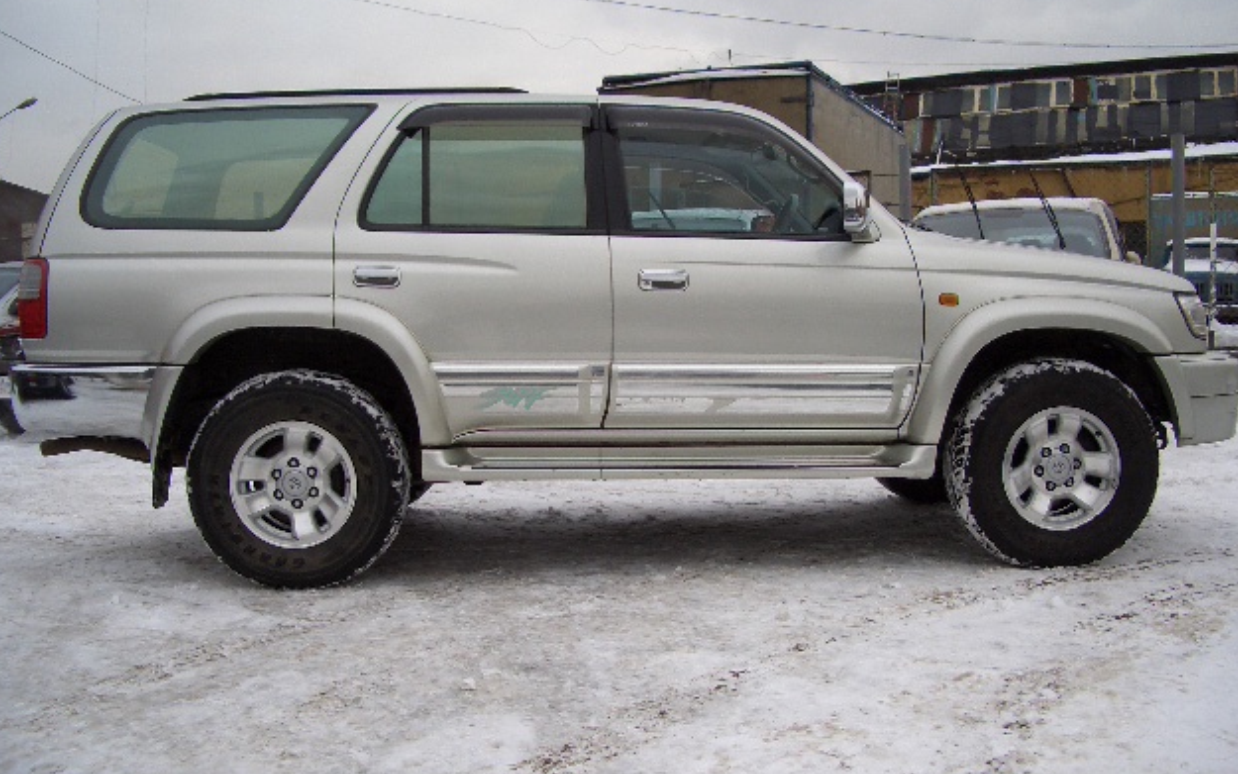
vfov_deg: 33.6
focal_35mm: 38
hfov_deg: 51.5
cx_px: 612
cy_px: 382
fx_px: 1282
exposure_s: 1/250
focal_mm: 5.8
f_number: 2.6
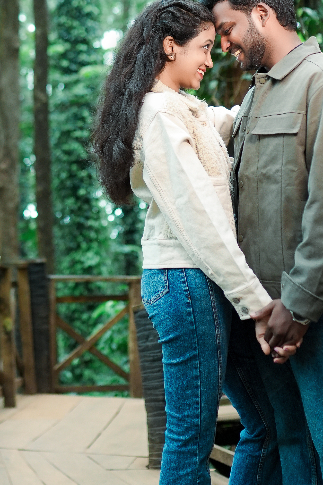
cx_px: 82
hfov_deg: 15.8
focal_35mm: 86
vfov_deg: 23.3
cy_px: 100
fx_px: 1157
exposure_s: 1/200
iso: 800
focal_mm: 35
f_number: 1.8
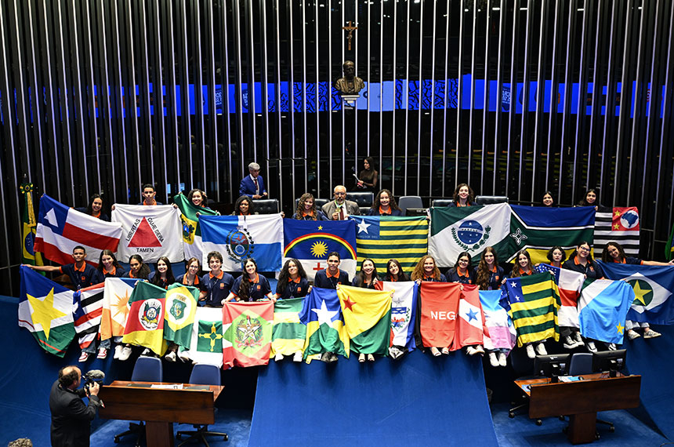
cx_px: 337
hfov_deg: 49.6
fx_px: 729
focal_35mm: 39
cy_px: 224
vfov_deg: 34.1
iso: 1600
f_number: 3.5
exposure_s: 1/100
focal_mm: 39
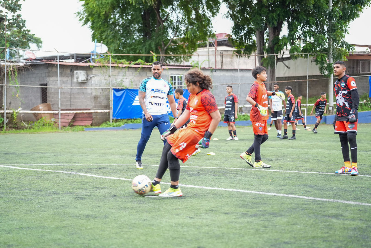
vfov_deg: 19.5
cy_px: 124
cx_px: 186
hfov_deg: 28.8
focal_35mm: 70
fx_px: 722
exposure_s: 1/1000
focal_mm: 70
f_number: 2.8
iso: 2000
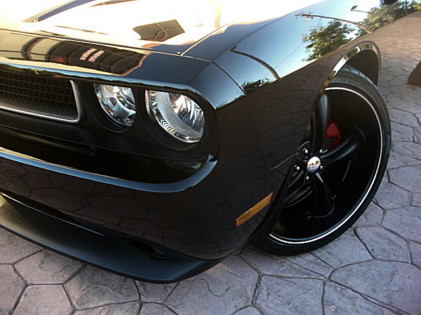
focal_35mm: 36
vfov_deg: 39.7
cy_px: 158
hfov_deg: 51.4
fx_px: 438
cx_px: 210
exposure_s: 1/60
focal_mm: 6.3
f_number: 2.8
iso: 100
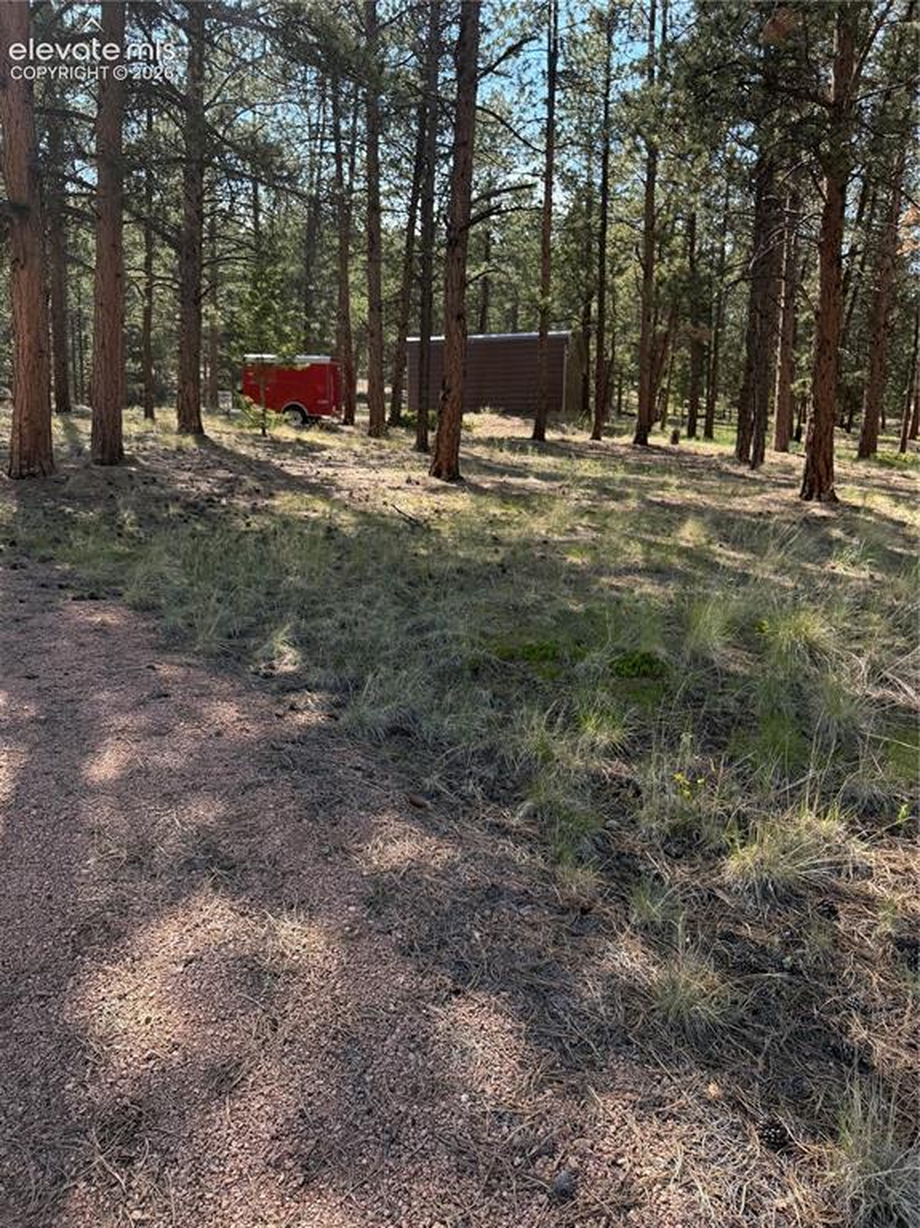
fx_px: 851
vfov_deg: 71.6
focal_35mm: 24
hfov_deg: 56.8
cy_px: 614
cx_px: 460
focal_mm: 6.76
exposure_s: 1/3279
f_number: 1.78
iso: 80
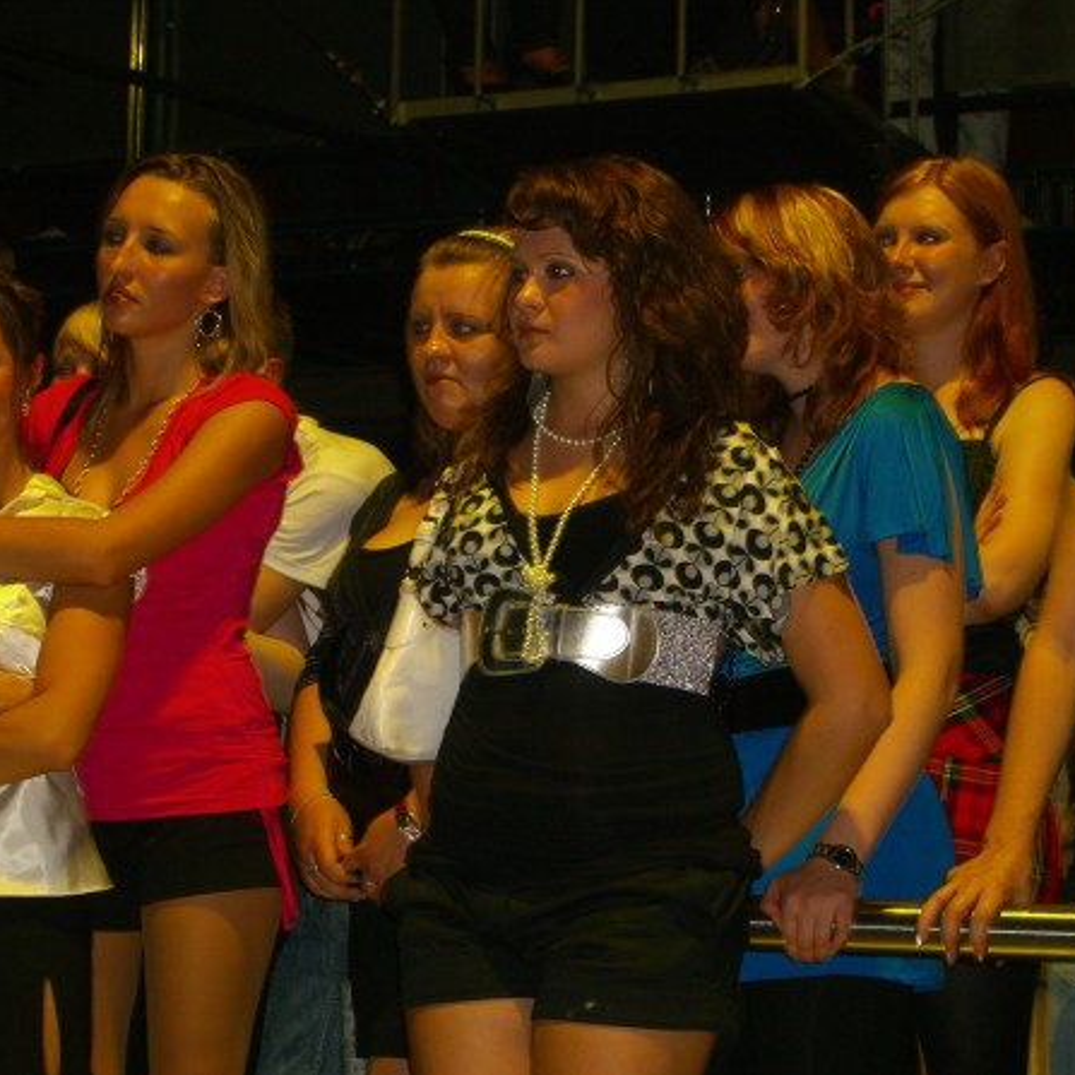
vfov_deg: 18.3
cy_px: 536
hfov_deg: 18.3
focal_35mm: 95
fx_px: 3338
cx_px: 445
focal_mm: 16.6
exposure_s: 1/60
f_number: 4.4
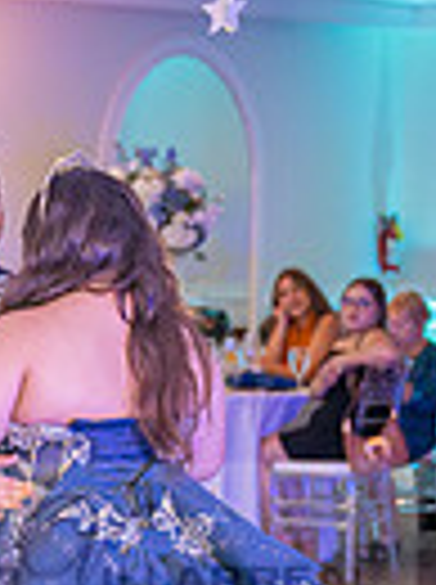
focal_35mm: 170
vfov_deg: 11.5
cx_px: 36
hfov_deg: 8.7
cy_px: 567
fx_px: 2864
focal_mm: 51
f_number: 2.8
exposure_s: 1/200
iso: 1250
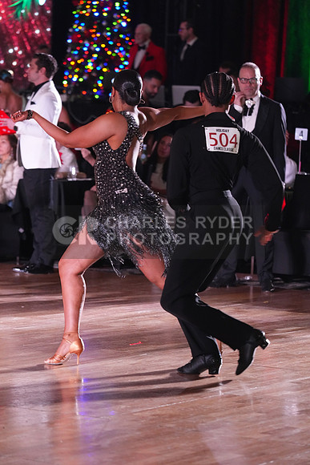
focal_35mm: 162
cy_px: 232
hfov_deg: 8.5
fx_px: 2091
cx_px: 155
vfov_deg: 12.7
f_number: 4
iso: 4000
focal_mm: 162
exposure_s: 1/200
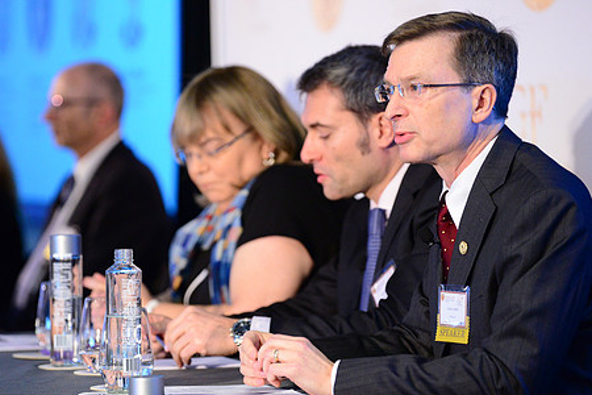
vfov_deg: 7.9
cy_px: 192
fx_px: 2861
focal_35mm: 174
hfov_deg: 11.8
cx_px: 225
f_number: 2.8
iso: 4000
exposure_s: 1/200
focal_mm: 135
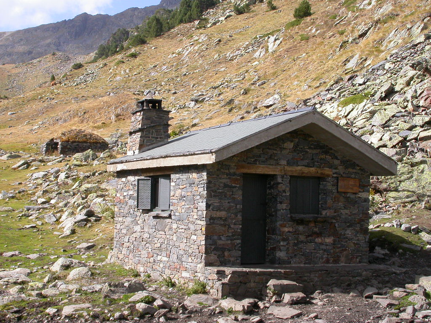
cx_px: 216
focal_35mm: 60
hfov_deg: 32.2
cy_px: 162
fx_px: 747
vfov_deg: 24.4
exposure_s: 1/177
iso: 100
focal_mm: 12.4
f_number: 7
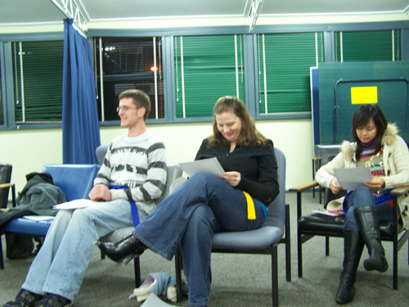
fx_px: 449
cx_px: 204
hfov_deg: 49.0
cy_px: 154
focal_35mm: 38
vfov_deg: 37.7
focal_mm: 6.3
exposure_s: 1/8
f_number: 2.8
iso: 140
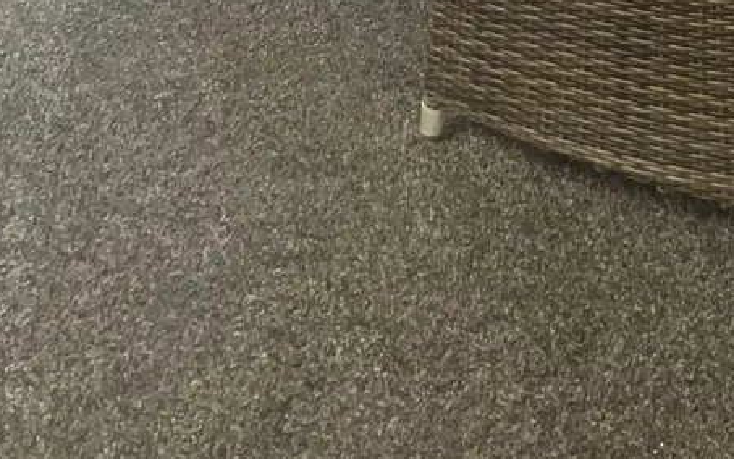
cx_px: 559
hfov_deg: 30.1
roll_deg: +2.4
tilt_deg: -25.9
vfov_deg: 17.7
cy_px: -200
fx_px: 1341
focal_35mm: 67
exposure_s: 1/33
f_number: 1.8
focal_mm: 3.99
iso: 320
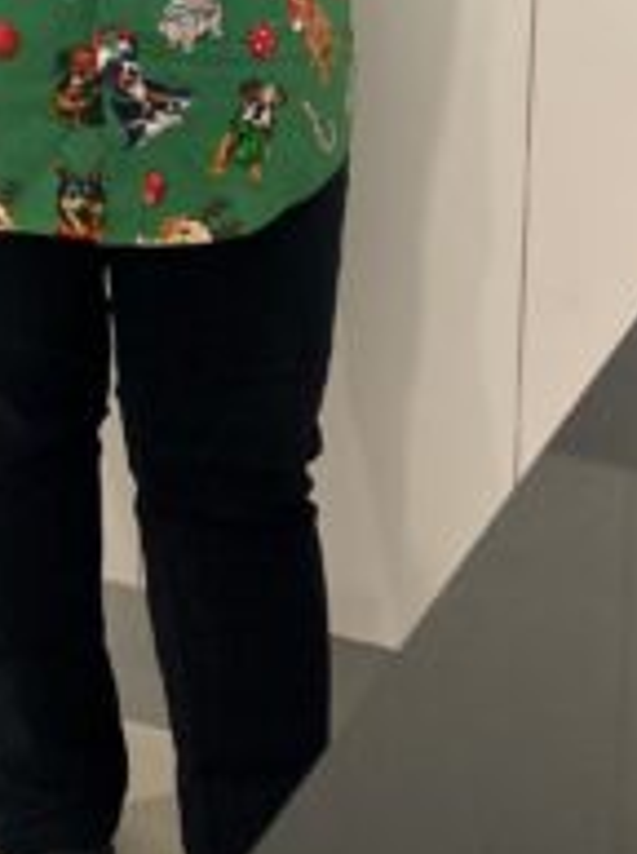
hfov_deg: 14.9
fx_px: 2437
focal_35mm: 99
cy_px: -188
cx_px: 203
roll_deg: -2.1
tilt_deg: -10.9
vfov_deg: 18.7
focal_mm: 4.25
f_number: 1.8
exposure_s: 1/50
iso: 64
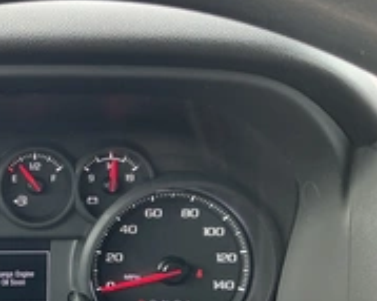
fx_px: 680
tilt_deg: -18.5
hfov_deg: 28.3
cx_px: -34
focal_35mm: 61
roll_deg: +1.0
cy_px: 236
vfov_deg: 24.6
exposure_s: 1/122
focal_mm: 3
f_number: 1.8
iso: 50
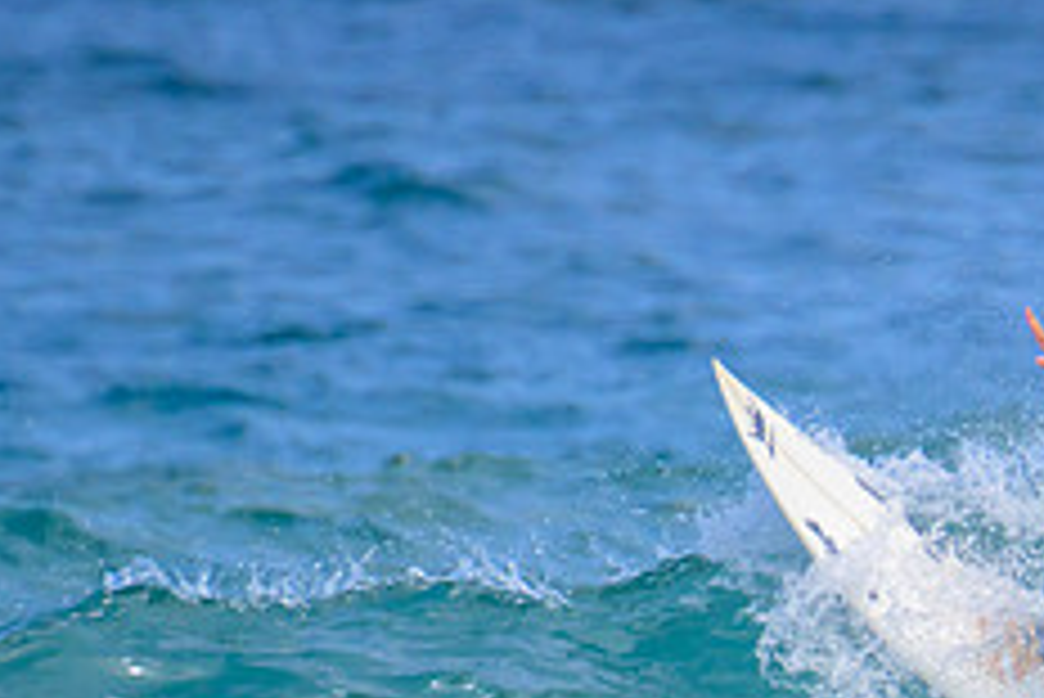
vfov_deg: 0.5
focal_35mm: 2720
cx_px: 1514
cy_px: 997
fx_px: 78926
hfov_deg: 0.8
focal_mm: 800
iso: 900
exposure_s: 1/2000
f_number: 11
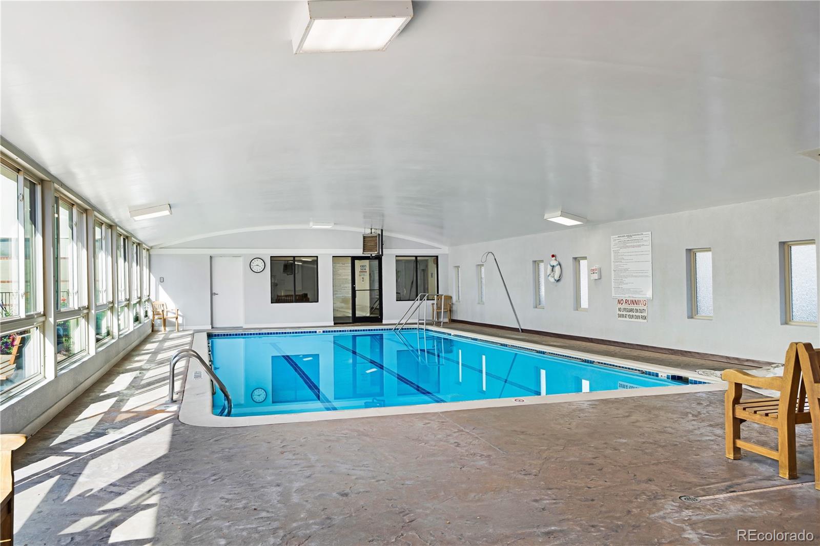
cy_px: 273
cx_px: 410
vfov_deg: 46.4
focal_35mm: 28
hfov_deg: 65.5
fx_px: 638
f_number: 8
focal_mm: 28
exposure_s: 1/15
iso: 100
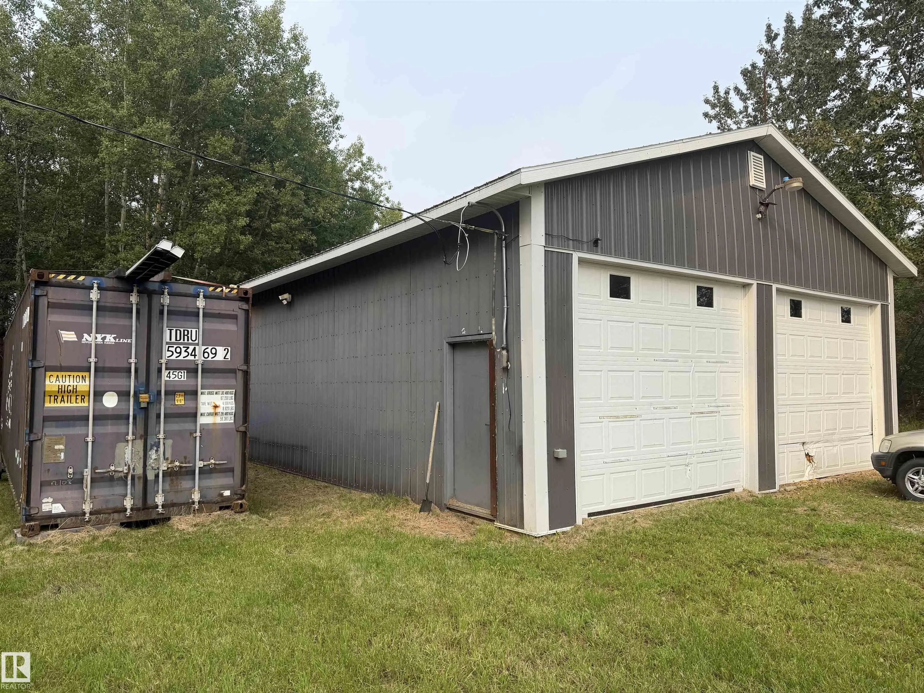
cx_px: 462
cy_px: 346
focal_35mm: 24
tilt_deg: +1.5
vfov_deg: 56.8
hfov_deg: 71.6
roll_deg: -0.4
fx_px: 641
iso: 80
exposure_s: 1/2232
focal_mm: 6.76
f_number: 1.78
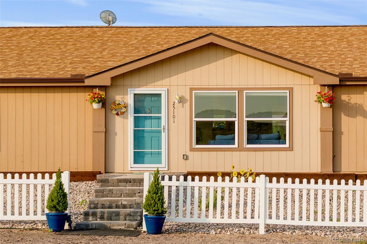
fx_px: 297
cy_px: 122
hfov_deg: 63.5
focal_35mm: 29
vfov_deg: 44.8
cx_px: 184
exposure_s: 1/200
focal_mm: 29.1
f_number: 3.5
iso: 250
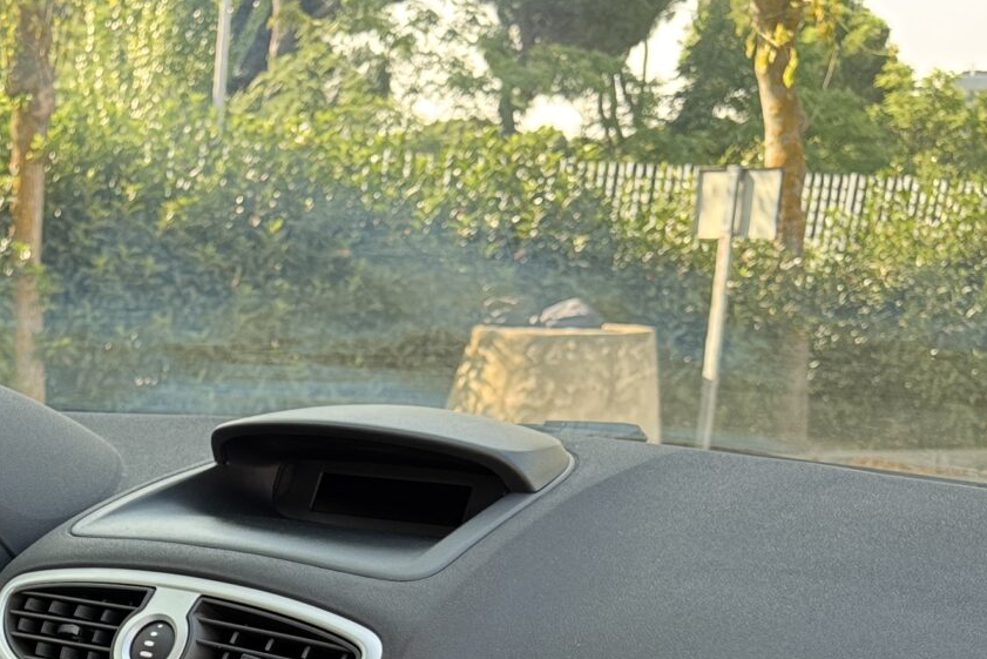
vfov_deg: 16.5
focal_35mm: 76
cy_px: 953
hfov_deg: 25.0
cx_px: -59
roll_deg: -0.7
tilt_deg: -19.3
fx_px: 2084
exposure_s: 1/133
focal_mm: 6.76
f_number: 1.78
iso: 100
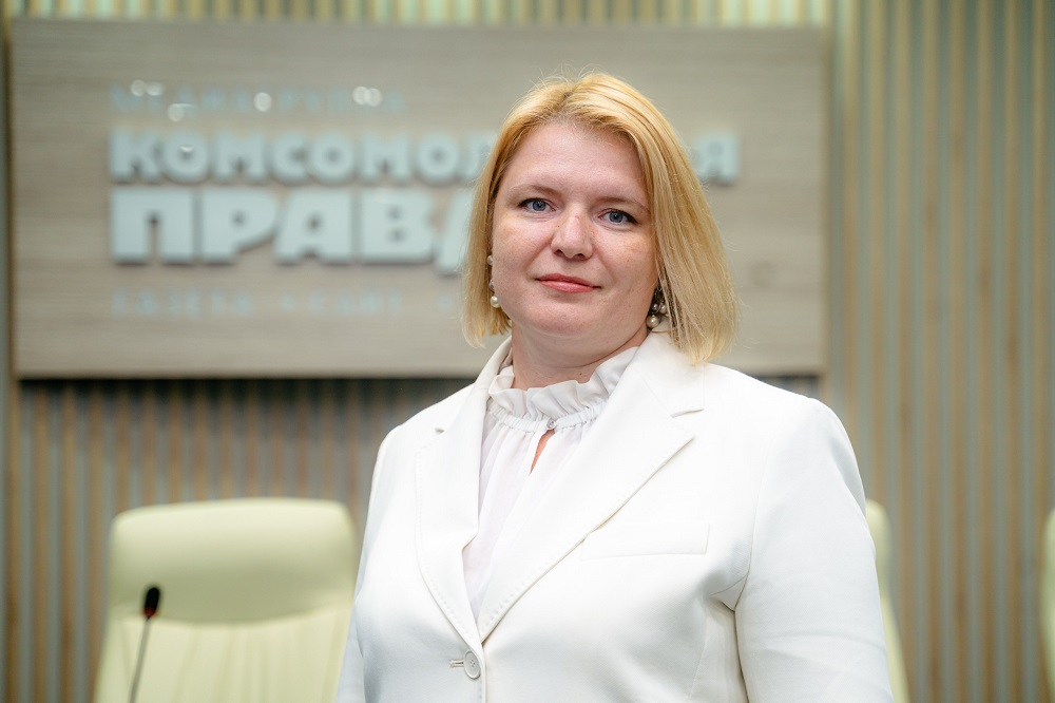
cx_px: 528
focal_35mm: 66
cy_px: 352
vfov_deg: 20.6
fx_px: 1933
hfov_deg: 30.5
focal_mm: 66
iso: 500
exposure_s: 1/160
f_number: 3.5
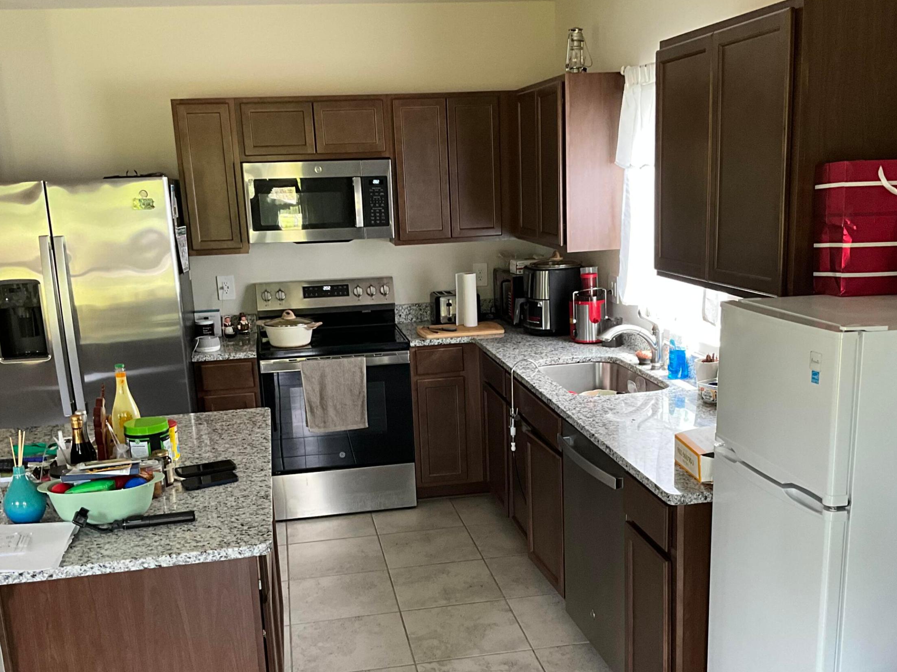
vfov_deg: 37.5
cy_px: 409
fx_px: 985
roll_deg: +2.4
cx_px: 463
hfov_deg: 49.0
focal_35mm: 38
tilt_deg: -15.2
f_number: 1.8
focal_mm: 3
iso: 125
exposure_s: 1/60
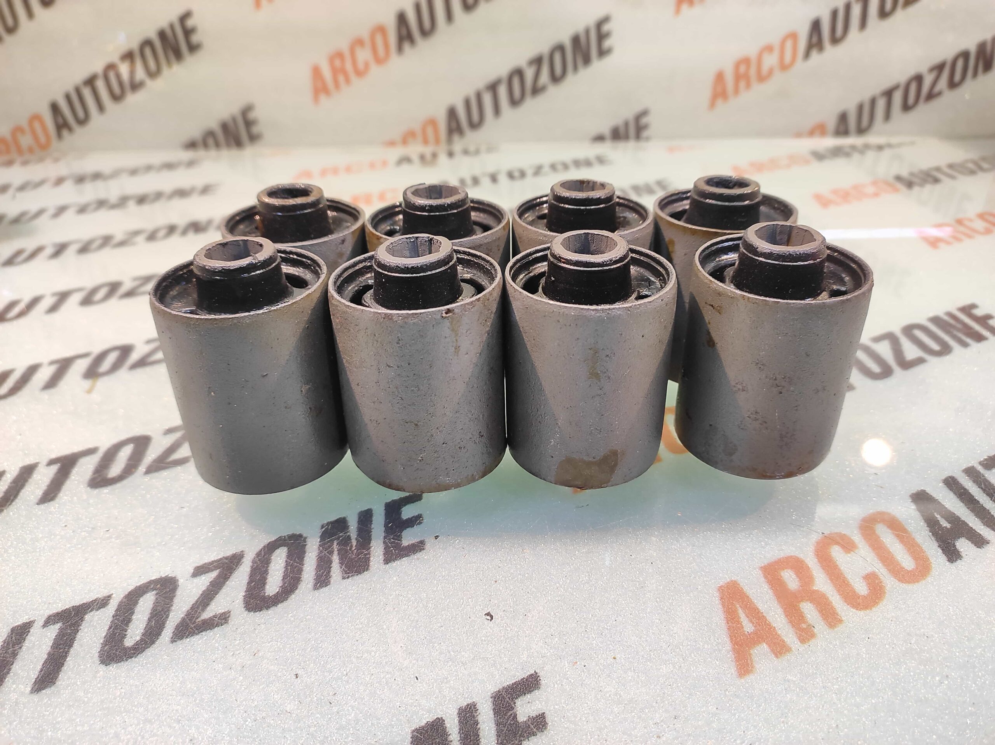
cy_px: 372
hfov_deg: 91.1
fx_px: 488
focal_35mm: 17
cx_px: 498
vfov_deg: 74.7
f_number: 1.79
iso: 316
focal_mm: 4.74
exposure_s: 1/33
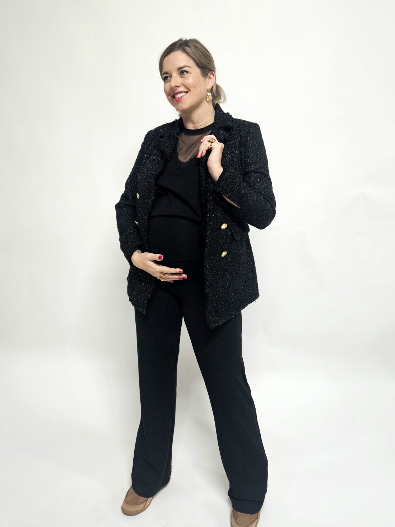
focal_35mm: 23
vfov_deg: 73.9
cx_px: 198
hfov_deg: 58.9
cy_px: 264
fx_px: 350
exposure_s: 1/143
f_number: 1.8
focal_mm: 5.4
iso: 400
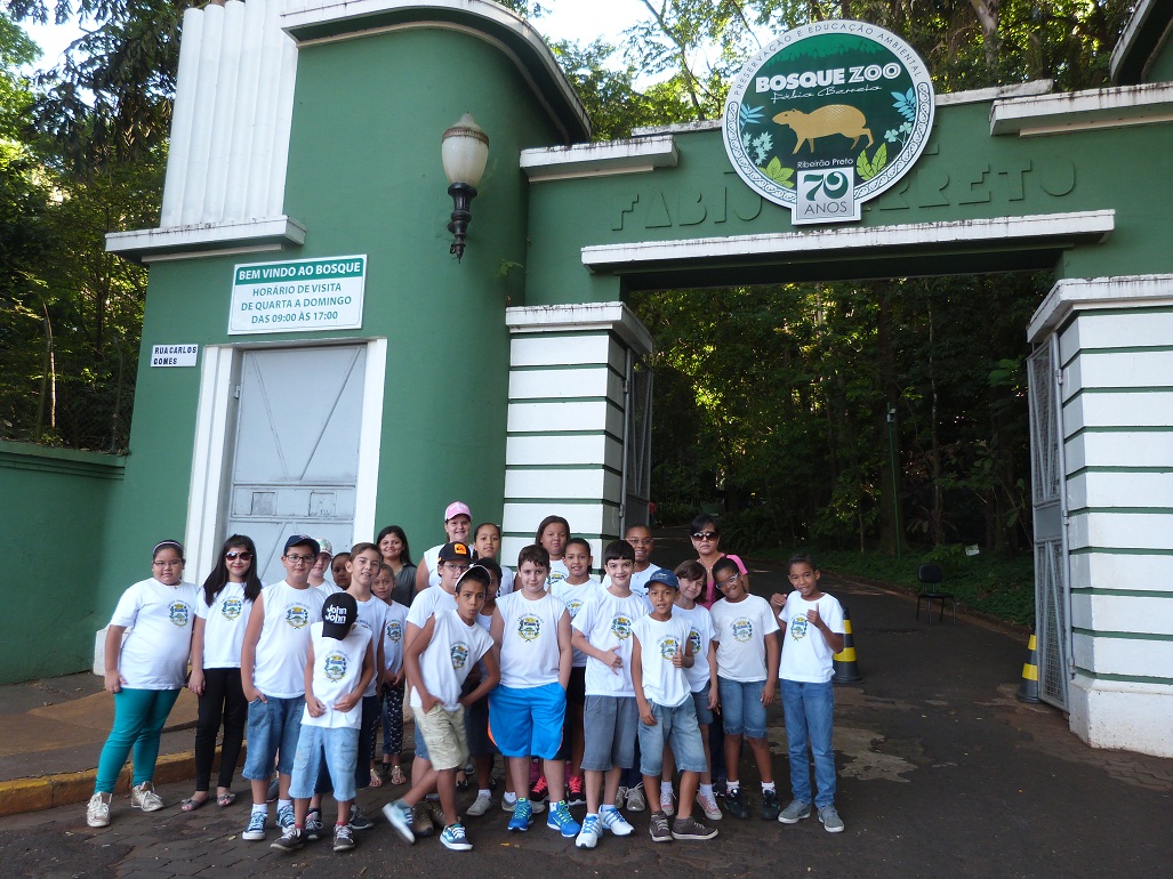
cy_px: 440
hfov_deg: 69.4
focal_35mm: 25
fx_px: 847
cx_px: 586
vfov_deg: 54.9
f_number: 2.8
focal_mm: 4.5
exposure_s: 1/60
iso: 100
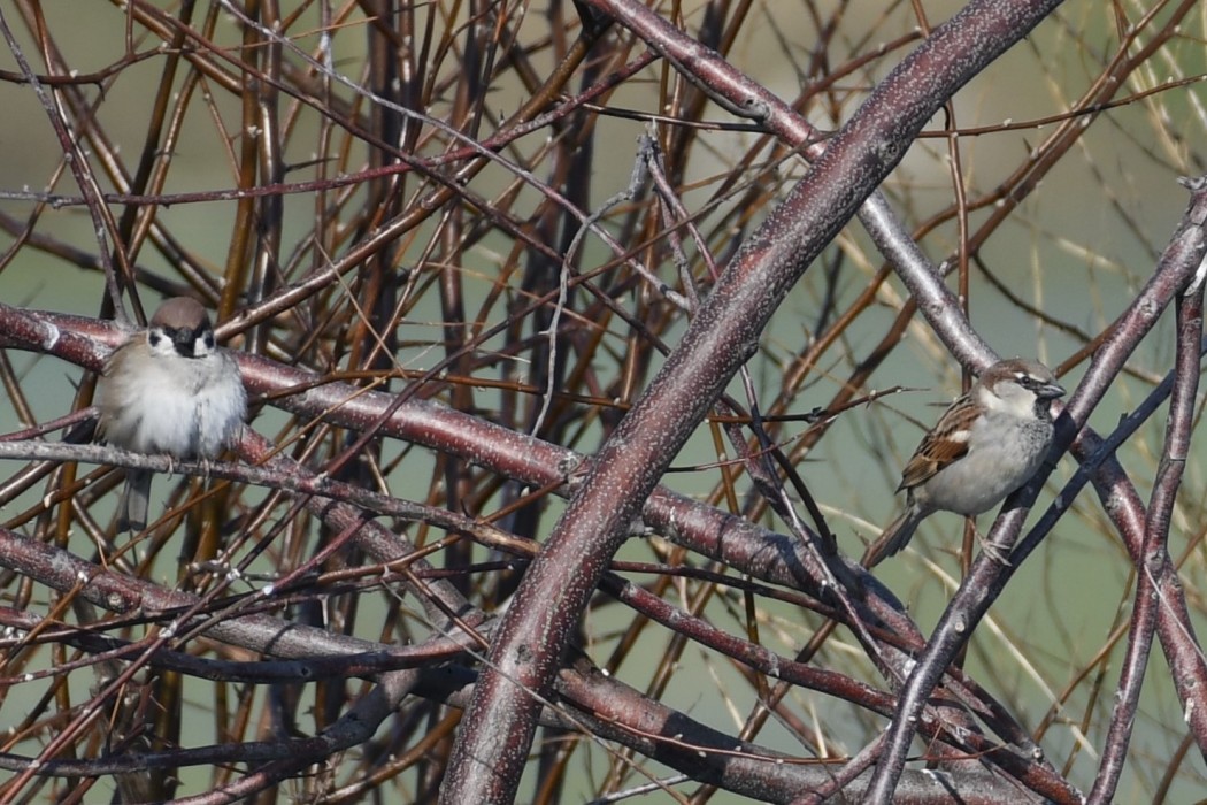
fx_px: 24138
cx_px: 604
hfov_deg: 2.9
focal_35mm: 720
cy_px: 402
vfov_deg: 1.9
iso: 125
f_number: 6.3
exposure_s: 1/640
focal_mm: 480
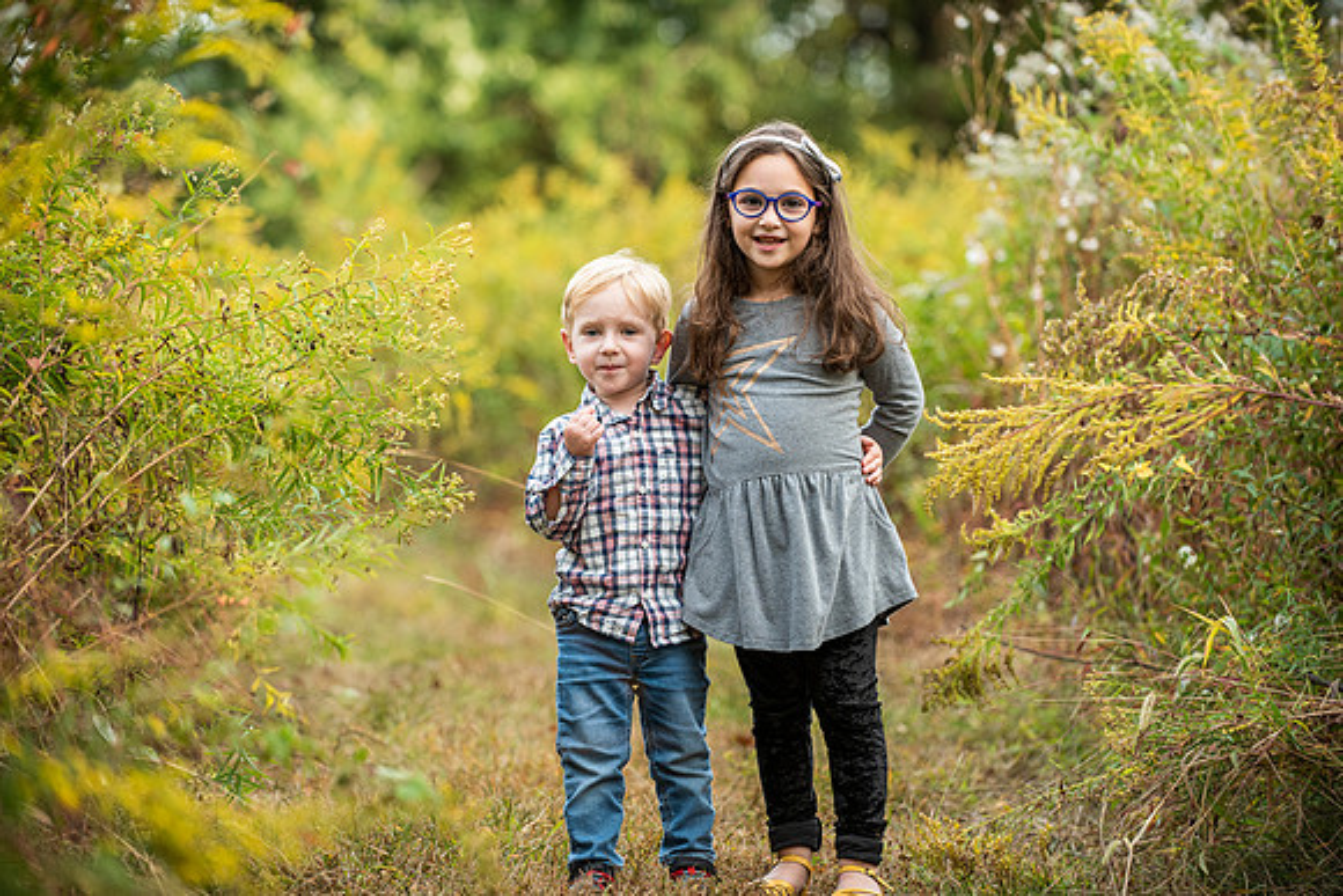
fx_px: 5224
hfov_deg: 14.7
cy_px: 448
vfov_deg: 9.8
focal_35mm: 140
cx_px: 672
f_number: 3.2
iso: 500
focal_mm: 140
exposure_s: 1/500
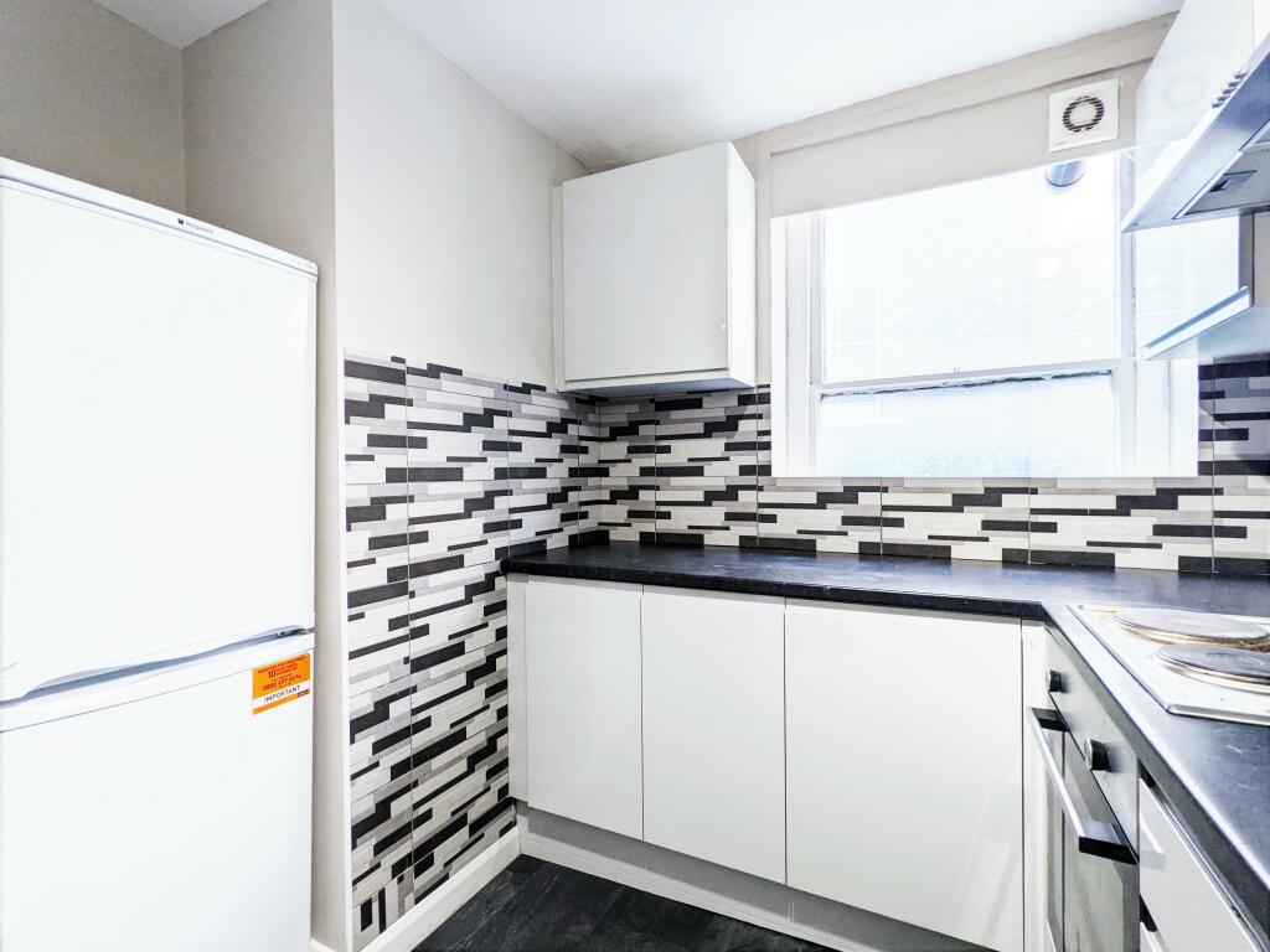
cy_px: 476
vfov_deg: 78.1
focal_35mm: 16
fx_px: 587
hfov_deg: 94.5
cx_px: 635
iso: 48
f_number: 2.2
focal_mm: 2.22
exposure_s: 1/50
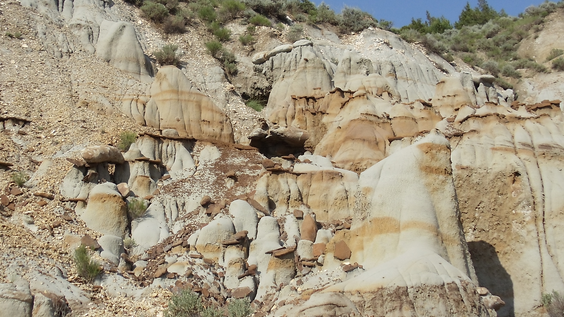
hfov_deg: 28.2
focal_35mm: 75
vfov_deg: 16.1
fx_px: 1122
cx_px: 250
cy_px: 142
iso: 80
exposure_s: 1/250
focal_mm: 6
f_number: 7.1
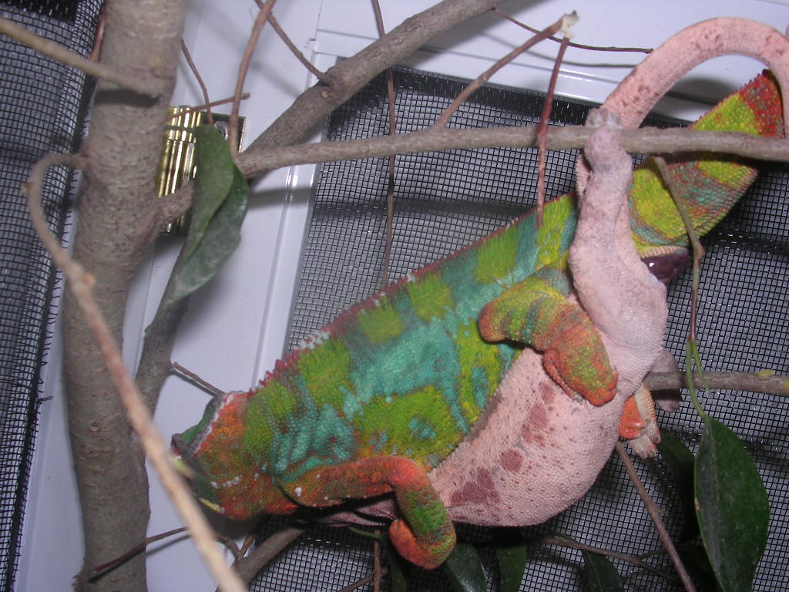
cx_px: 394
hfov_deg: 49.0
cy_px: 296
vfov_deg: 37.7
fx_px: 866
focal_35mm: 38
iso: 100
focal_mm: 5.8
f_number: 5.6
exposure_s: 1/60.1
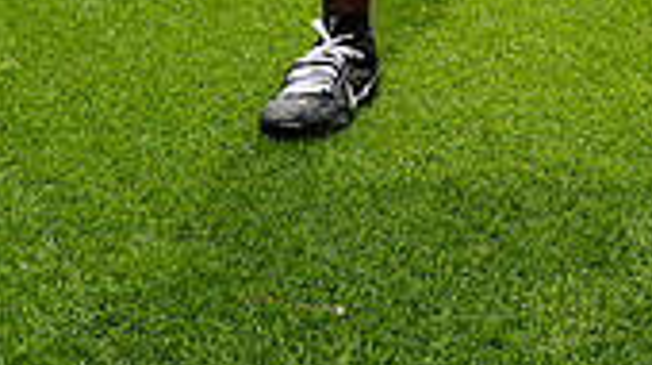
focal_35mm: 114
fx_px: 1968
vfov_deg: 9.6
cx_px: 537
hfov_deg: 18.6
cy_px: -461
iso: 125
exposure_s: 1/800
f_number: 5.6
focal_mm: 41
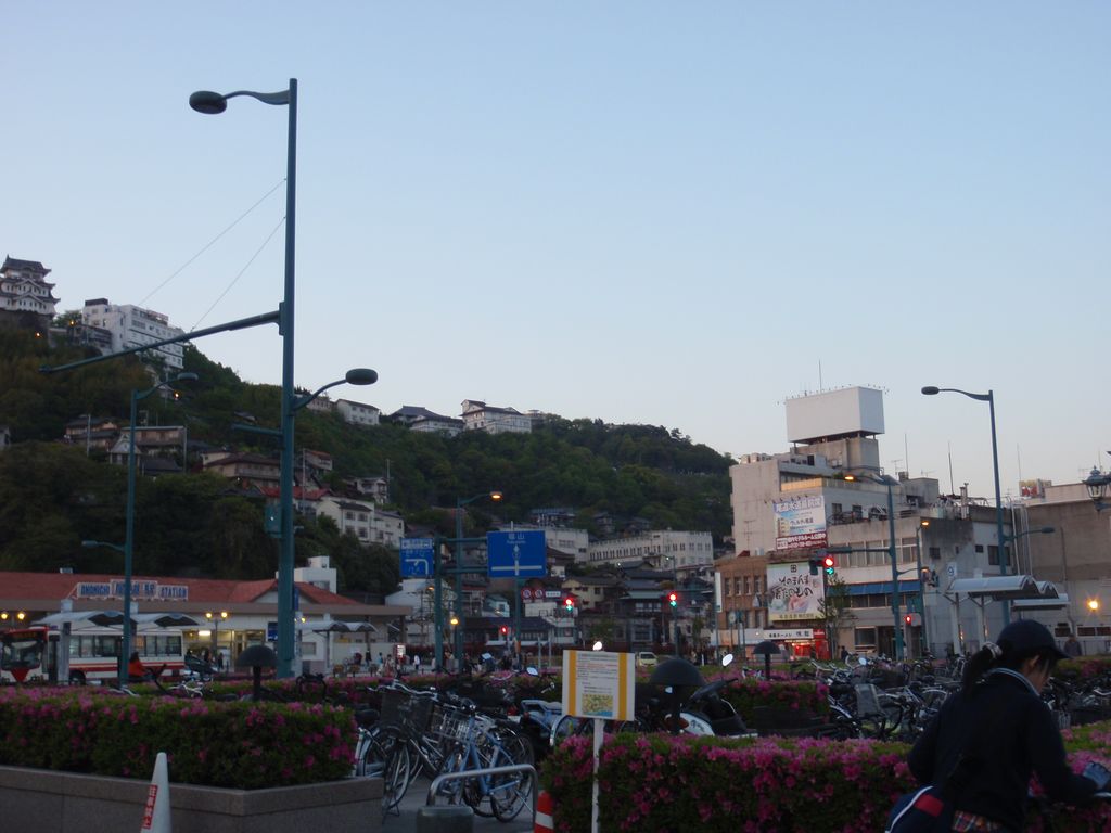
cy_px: 416
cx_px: 556
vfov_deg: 34.3
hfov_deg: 44.8
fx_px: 1348
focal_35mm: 42
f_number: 4.3
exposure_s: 1/40
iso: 80
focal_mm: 7.57
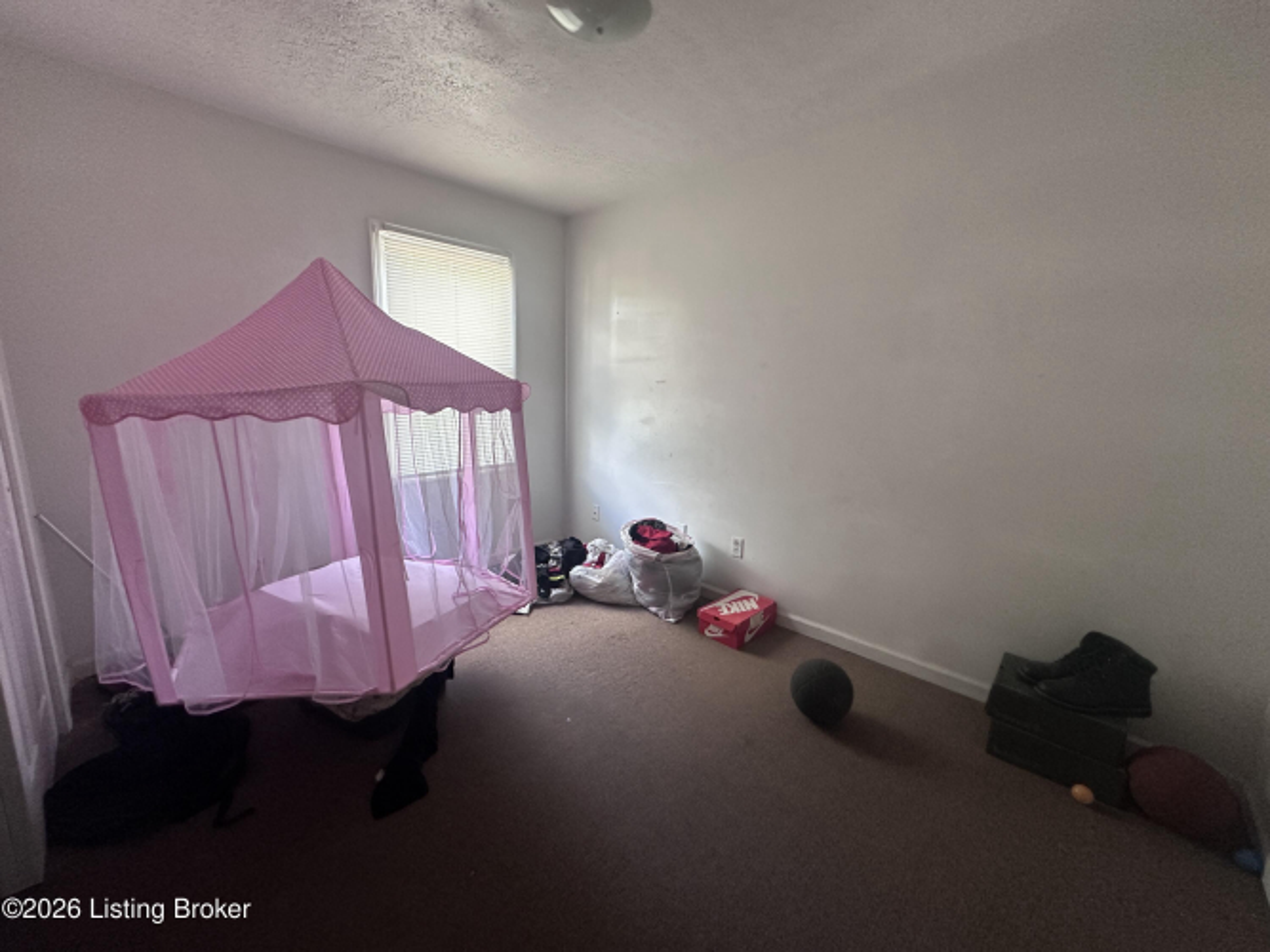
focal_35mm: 14
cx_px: 635
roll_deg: -1.6
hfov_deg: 102.1
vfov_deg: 85.7
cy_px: 476
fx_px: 514
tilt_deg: -10.0
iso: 320
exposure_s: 1/120
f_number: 2.2
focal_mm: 2.22
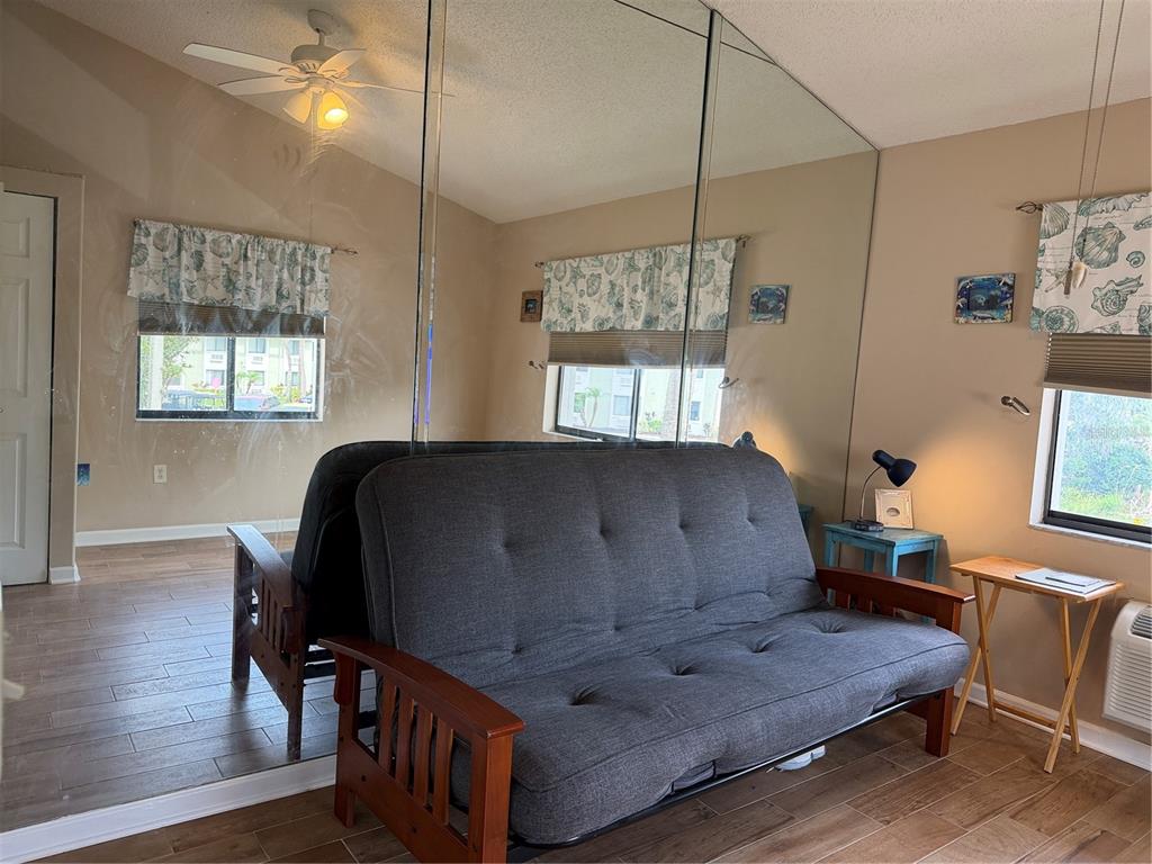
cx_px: 576
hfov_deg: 71.6
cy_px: 432
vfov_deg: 56.8
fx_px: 799
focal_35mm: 24
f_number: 1.78
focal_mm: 6.76
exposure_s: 1/202
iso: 200
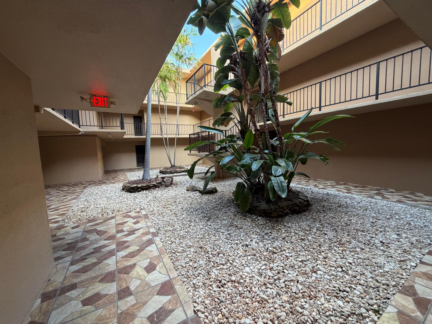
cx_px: 216
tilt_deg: -4.7
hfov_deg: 102.1
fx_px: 175
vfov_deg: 85.7
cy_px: 162
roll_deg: +2.6
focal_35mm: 14
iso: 320
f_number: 2.2
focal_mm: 2.22
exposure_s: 1/87
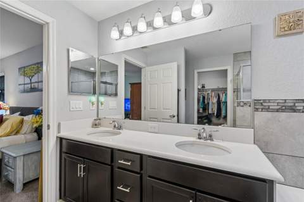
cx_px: 152
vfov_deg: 77.2
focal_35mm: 15
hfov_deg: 100.4
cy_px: 101
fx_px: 127
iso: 100
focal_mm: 10
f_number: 7.1
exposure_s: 1/13
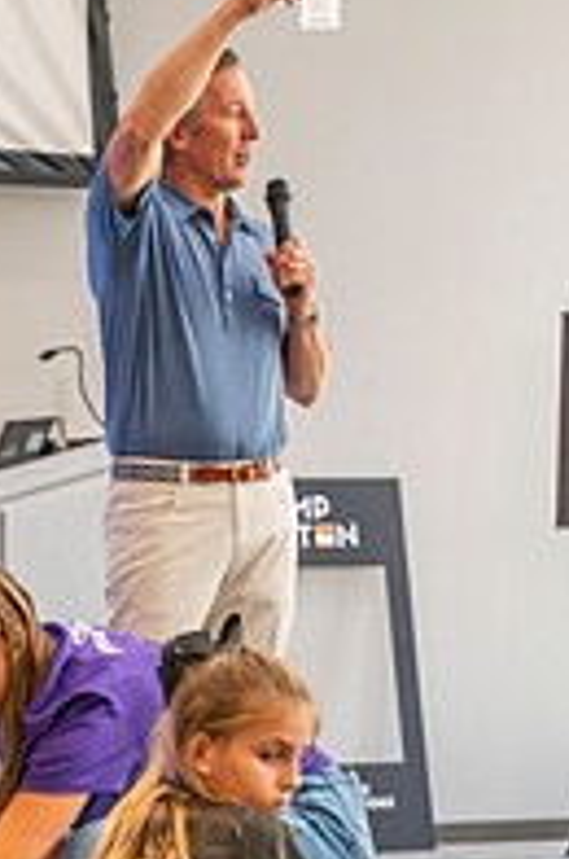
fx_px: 3830
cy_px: 811
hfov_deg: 8.5
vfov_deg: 12.7
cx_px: 61
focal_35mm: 161
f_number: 4
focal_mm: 70
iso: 4000
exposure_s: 1/160
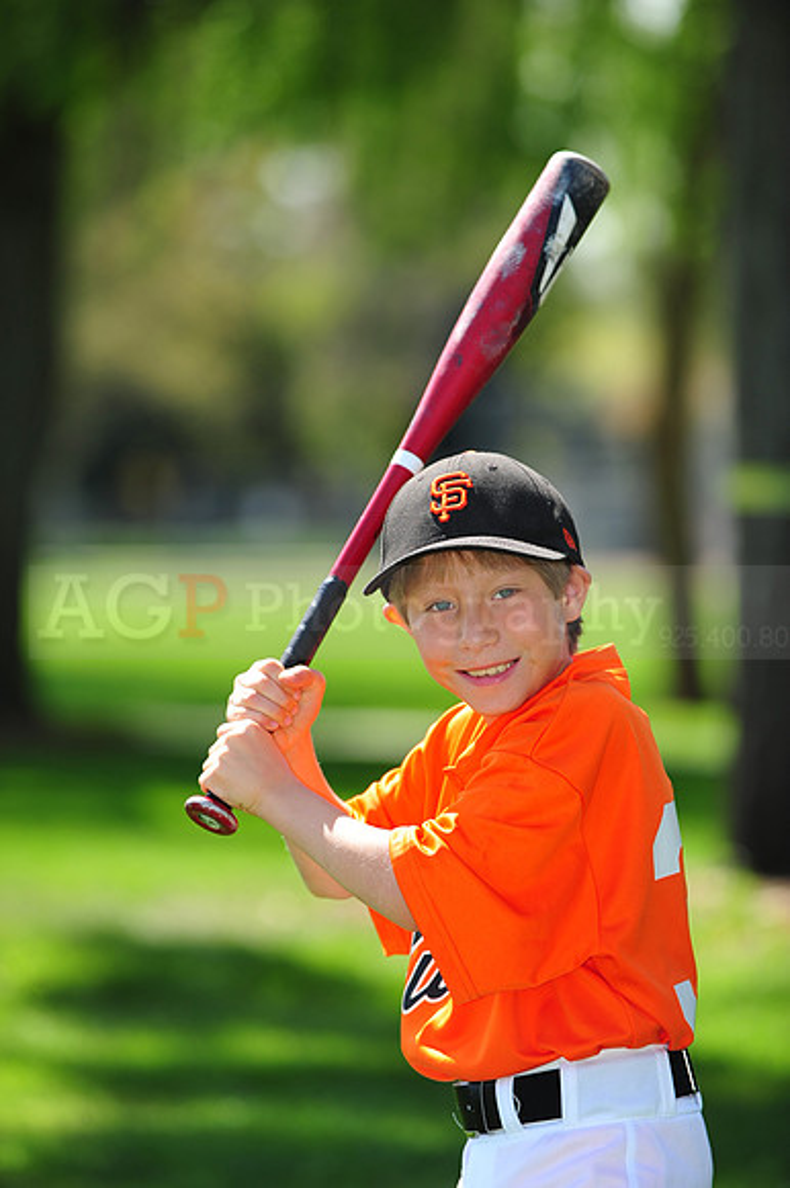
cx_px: 395
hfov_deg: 6.9
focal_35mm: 200
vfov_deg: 10.3
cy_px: 594
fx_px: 6591
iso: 200
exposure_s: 1/640
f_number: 4.5
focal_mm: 200
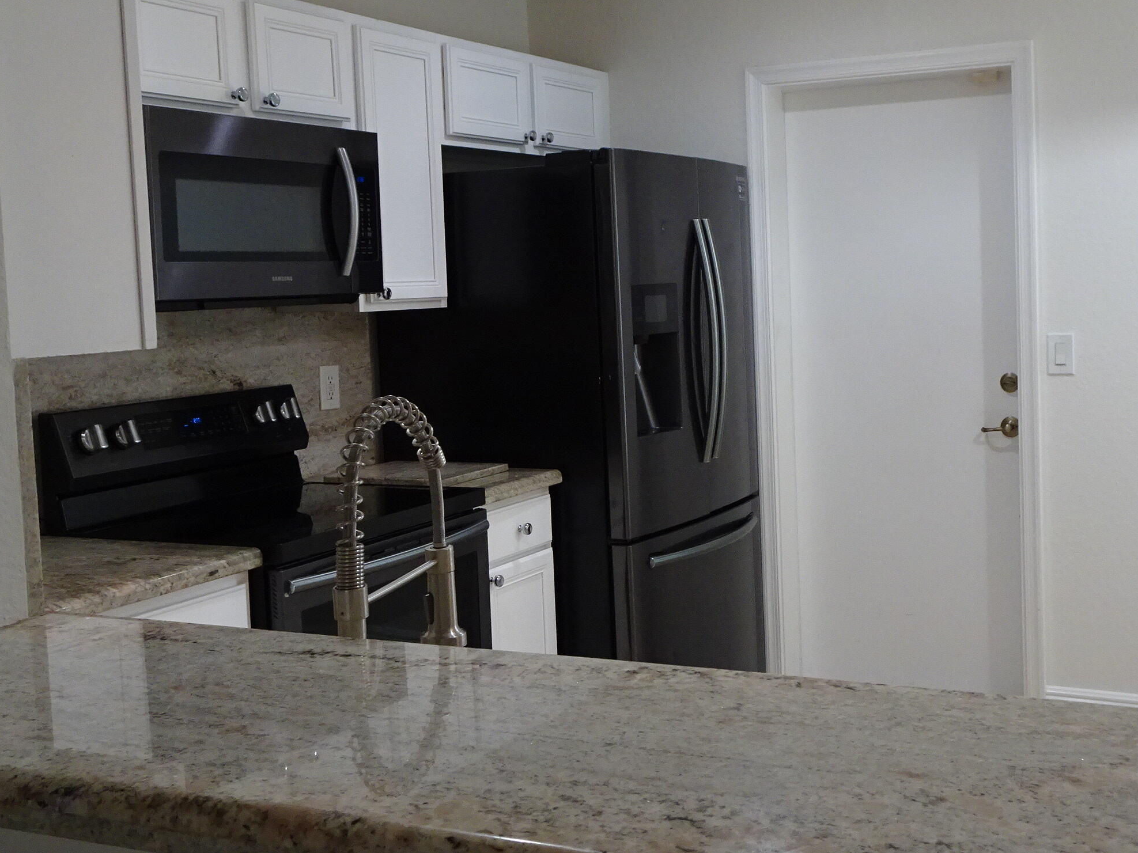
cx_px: 724
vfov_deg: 34.3
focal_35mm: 42
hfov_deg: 44.4
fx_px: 1381
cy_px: 383
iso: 400
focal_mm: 5.43
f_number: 4.5
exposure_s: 1/40
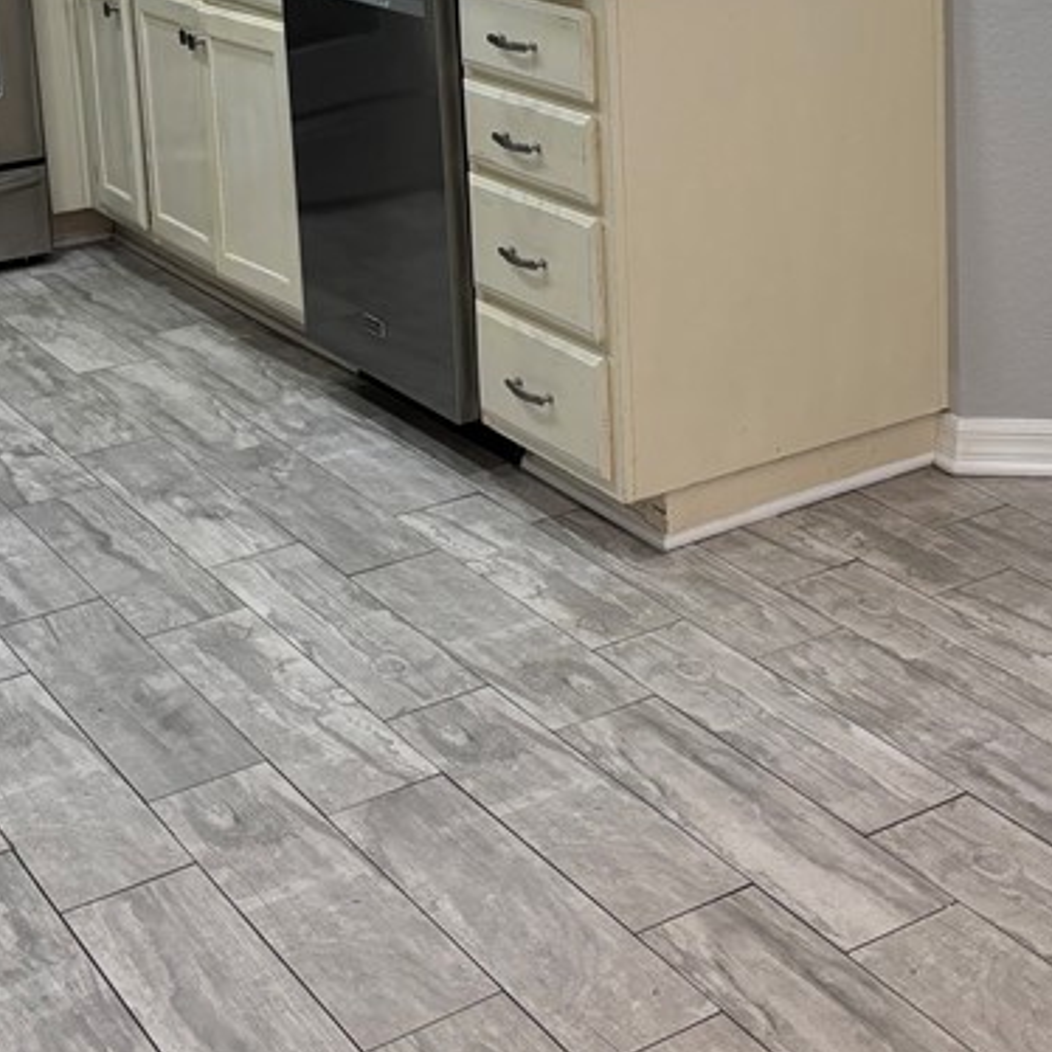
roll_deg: +1.9
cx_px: 841
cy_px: 8
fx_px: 2166
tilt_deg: -9.7
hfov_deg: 26.8
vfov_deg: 25.9
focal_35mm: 63
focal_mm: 5.96
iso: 80
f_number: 1.6
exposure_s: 1/120
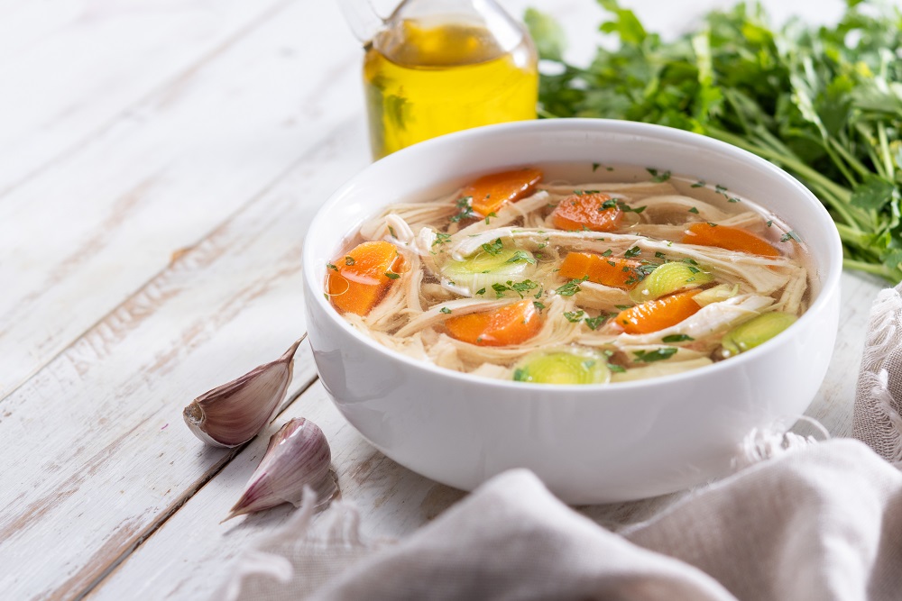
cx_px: 451
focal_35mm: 90
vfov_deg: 15.2
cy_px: 300
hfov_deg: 22.6
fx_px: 2255
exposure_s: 1/200
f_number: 4.5
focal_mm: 60
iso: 100
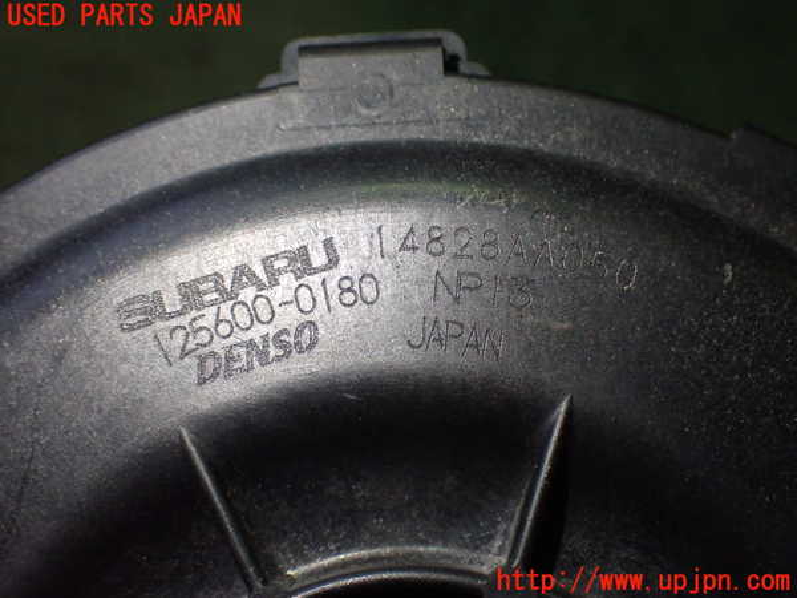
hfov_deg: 42.9
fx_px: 1013
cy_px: 299
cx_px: 398
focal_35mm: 44
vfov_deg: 32.9
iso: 640
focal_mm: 7.84
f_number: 2.9
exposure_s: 1/160
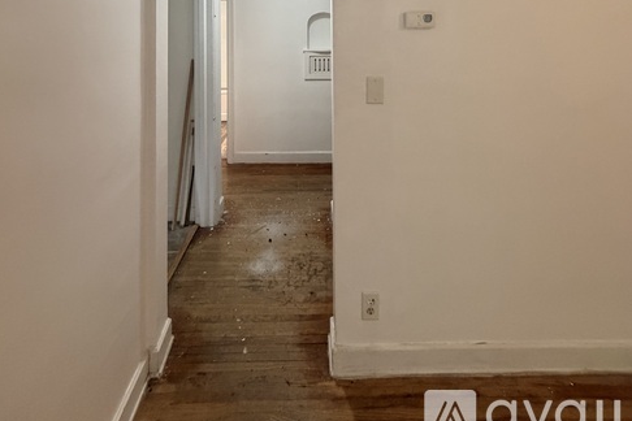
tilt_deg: +1.1
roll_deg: +1.2
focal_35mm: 20
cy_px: 8
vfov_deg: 51.0
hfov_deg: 84.0
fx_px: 351
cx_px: 309
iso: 500
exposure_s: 1/60
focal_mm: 2.22
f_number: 2.2
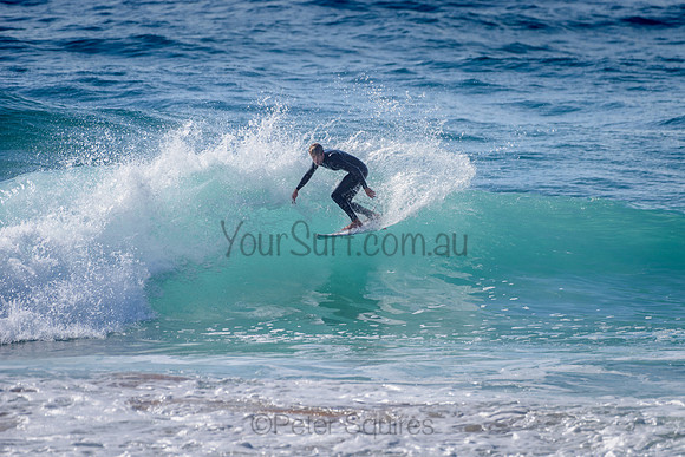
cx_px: 420
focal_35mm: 613
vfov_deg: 2.2
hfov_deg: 3.4
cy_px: 231
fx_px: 11669
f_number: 5.6
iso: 125
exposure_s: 1/2000
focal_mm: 500
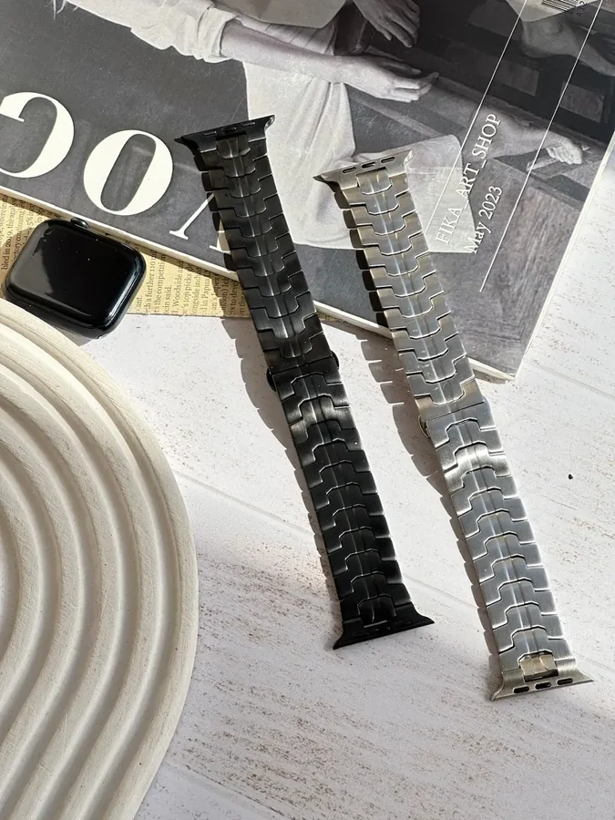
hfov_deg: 19.1
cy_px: 410
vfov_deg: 25.3
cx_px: 308
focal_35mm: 77
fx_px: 1824
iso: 32
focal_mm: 9
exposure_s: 1/508
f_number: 2.8
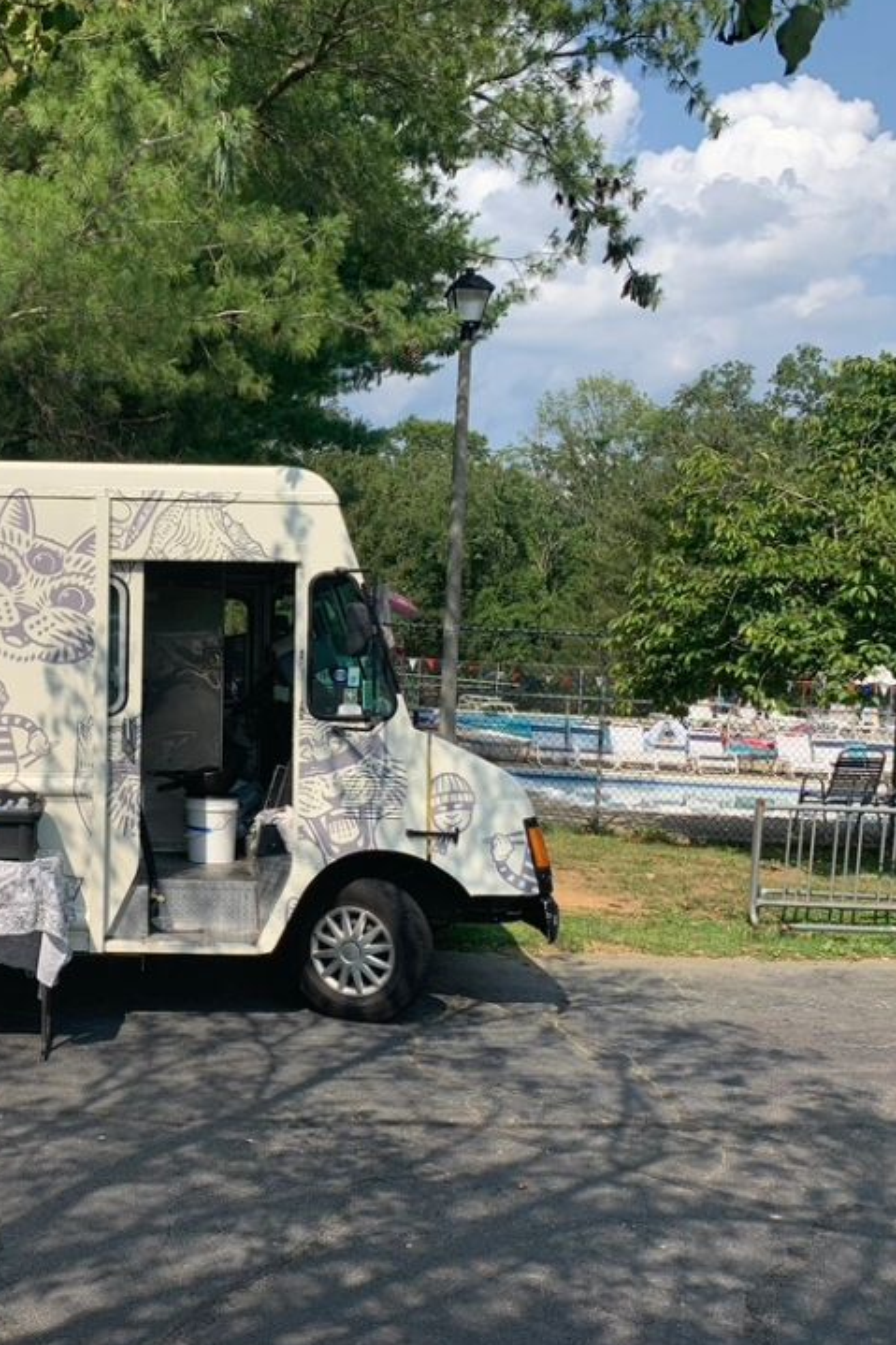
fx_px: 1382
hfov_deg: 34.8
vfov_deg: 51.9
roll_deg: -3.2
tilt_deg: -1.5
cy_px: 681
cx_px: 176
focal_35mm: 37
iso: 25
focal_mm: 4.25
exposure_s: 1/2421
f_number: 1.8
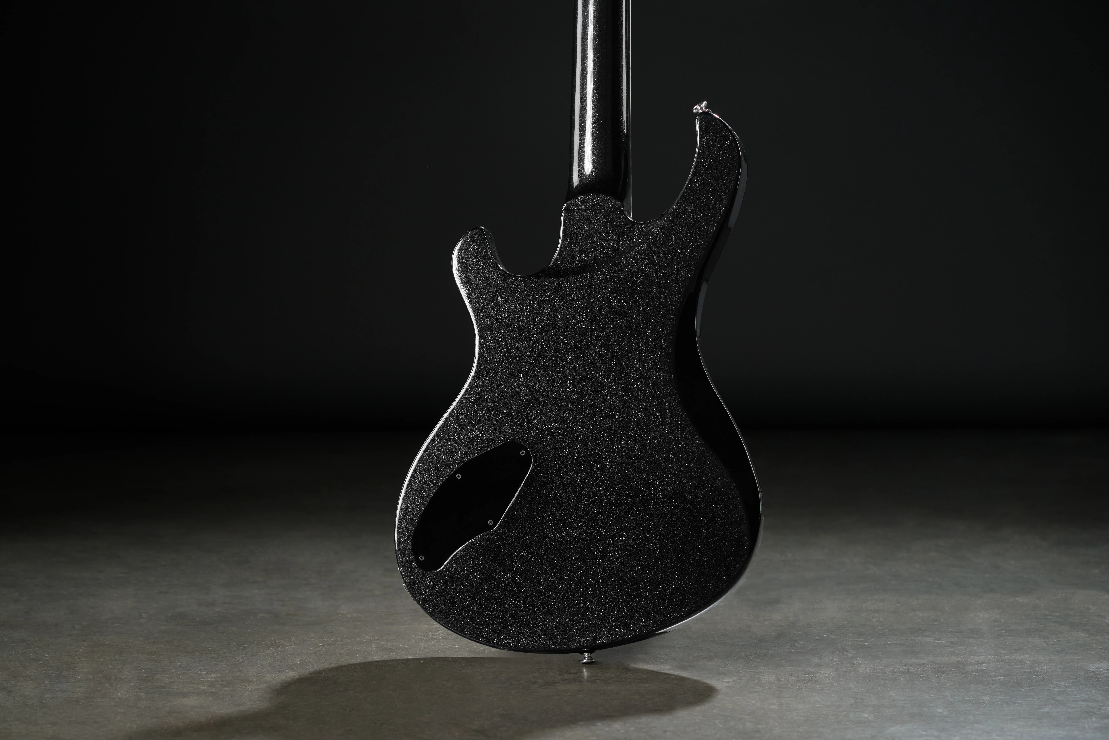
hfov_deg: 20.4
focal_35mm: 100
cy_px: 370
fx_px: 3080
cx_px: 554
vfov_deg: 13.7
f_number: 7.1
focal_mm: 100
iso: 400
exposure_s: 1/200
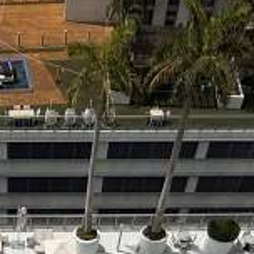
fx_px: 540
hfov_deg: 25.5
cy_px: 493
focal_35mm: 65
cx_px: 13
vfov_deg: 18.5
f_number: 2.2
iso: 50
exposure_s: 1/6173
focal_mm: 2.22
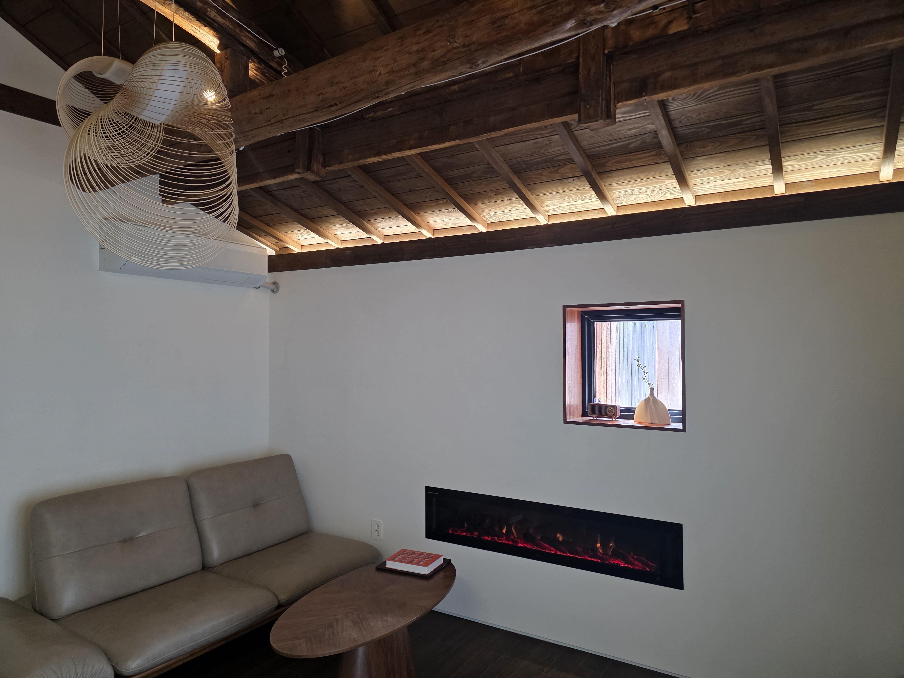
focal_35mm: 23
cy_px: 339
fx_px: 601
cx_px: 452
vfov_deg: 58.9
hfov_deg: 73.9
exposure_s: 1/120
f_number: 1.7
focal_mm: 6.3
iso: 400
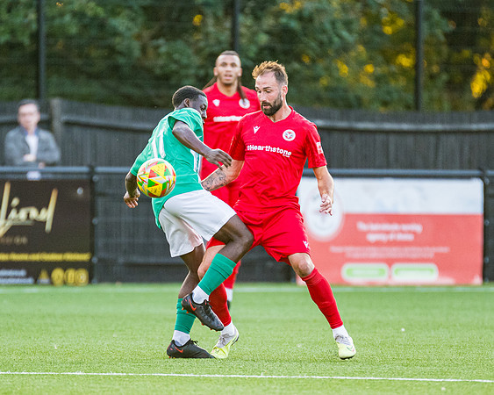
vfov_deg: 2.2
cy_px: 162
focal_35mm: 697
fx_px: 10187
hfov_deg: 2.8
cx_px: 243
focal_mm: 300
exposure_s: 1/800
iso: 1250
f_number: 2.8
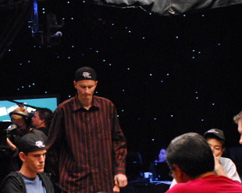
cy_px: 149
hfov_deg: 21.0
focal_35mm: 89
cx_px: 20
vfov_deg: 17.2
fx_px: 637
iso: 1600
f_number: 2.8
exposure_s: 1/60
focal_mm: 28
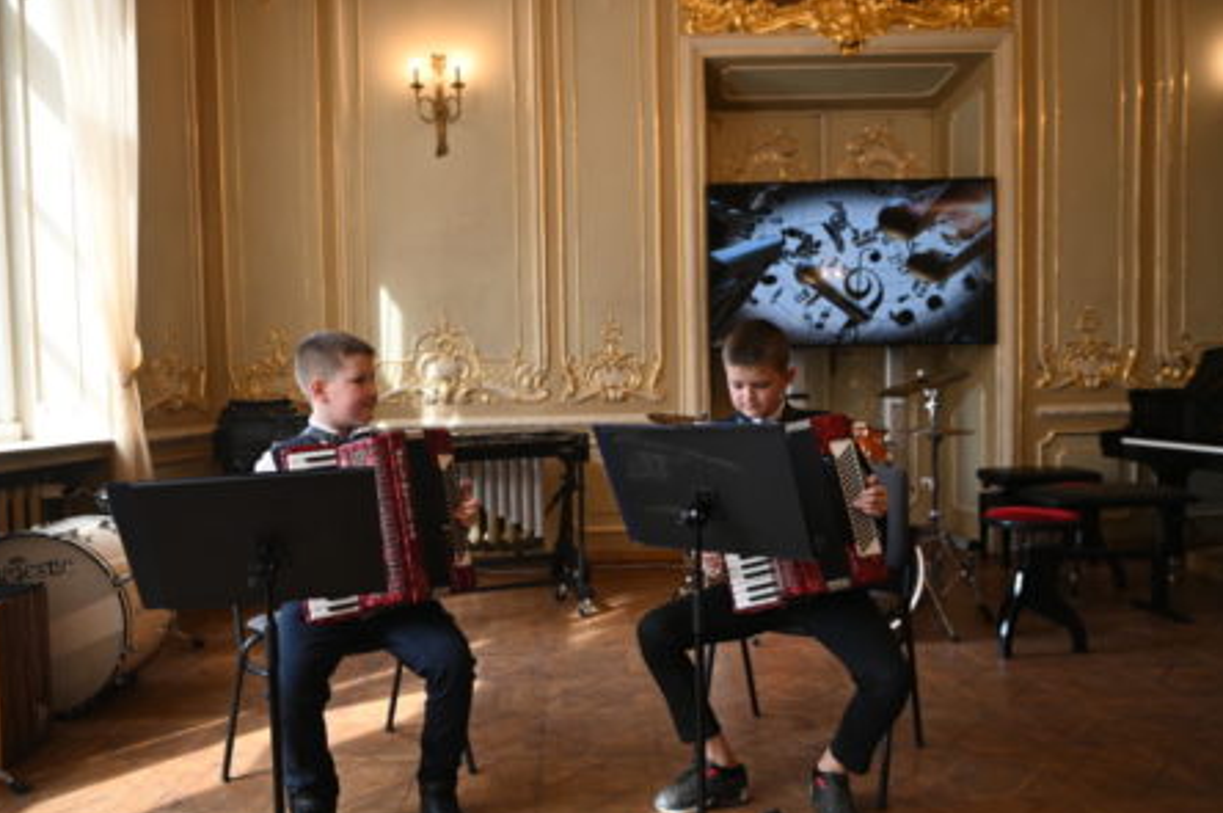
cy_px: 433
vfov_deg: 49.4
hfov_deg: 69.4
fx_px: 882
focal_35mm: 26
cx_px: 580
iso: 320
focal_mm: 24
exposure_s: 1/125
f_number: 2.8
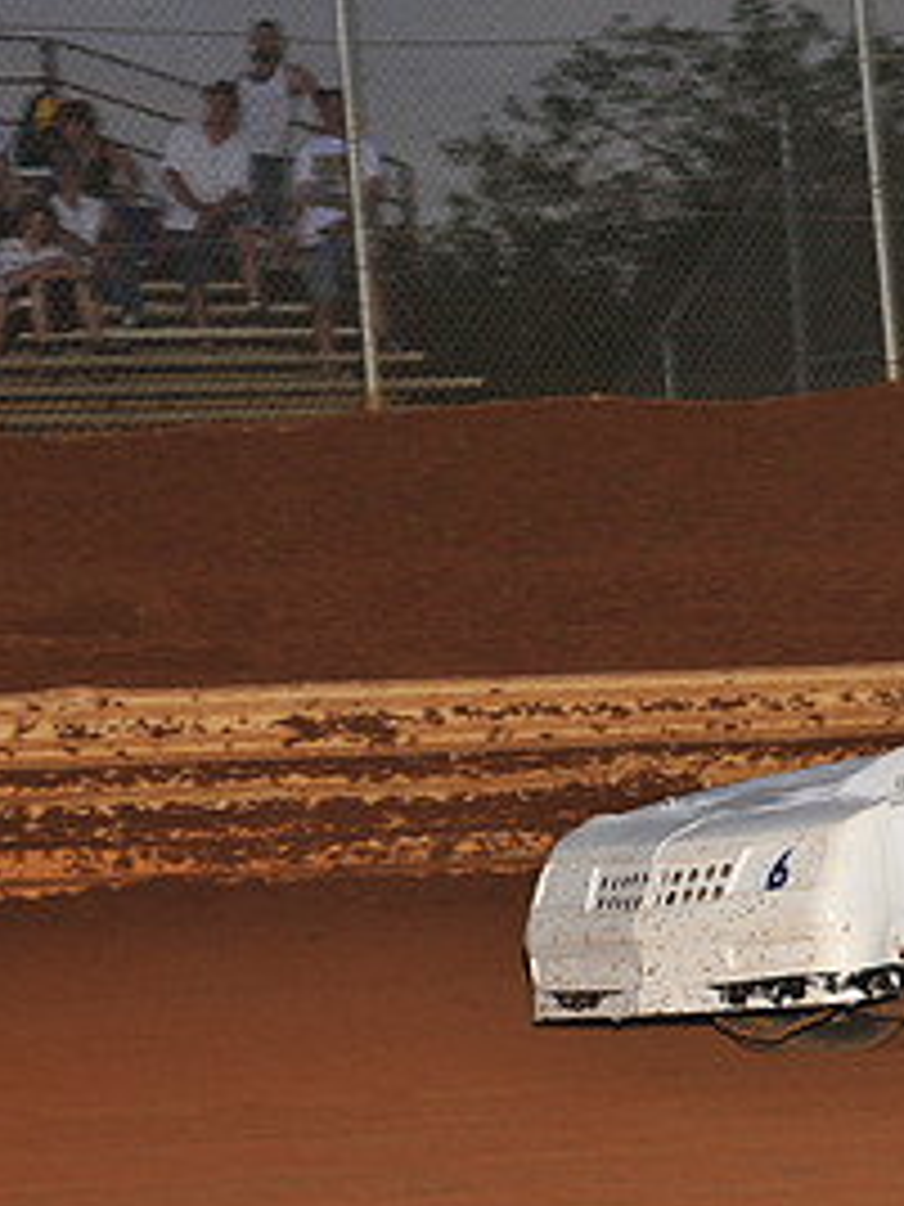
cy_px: 752
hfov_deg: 7.1
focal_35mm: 208
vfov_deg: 9.5
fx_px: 7243
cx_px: 1223
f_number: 7.1
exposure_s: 1/320
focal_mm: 100
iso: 1000
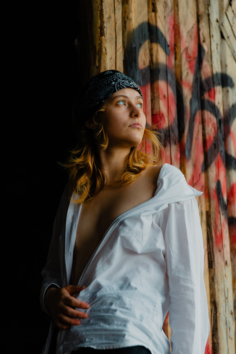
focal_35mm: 85
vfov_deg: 23.9
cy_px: 177
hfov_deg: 16.1
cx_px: 118
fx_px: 835
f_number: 4
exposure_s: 1/320
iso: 2500
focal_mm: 85
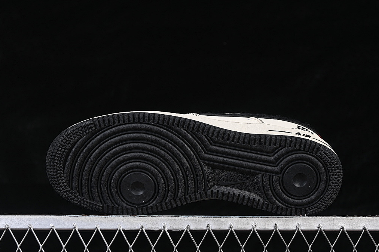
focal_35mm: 80
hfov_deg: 25.4
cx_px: 194
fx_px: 842
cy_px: 131
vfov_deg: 17.1
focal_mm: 50
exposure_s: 1/60
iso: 160
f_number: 6.3
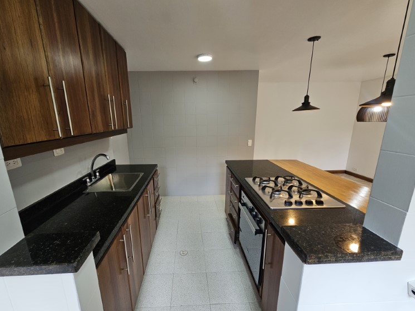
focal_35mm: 14
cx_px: 196
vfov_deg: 85.5
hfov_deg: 102.0
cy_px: 166
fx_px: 168
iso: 64
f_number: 2.2
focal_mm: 2.2
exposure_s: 1/60
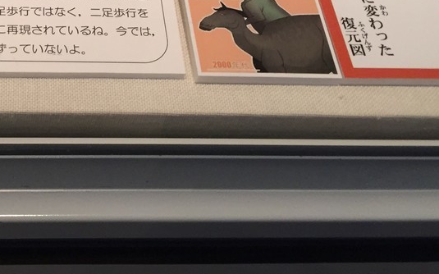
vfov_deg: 17.8
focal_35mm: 69
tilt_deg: -46.1
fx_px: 825
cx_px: 34
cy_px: -73
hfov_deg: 28.5
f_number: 2.2
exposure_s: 1/30
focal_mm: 4.15
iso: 125
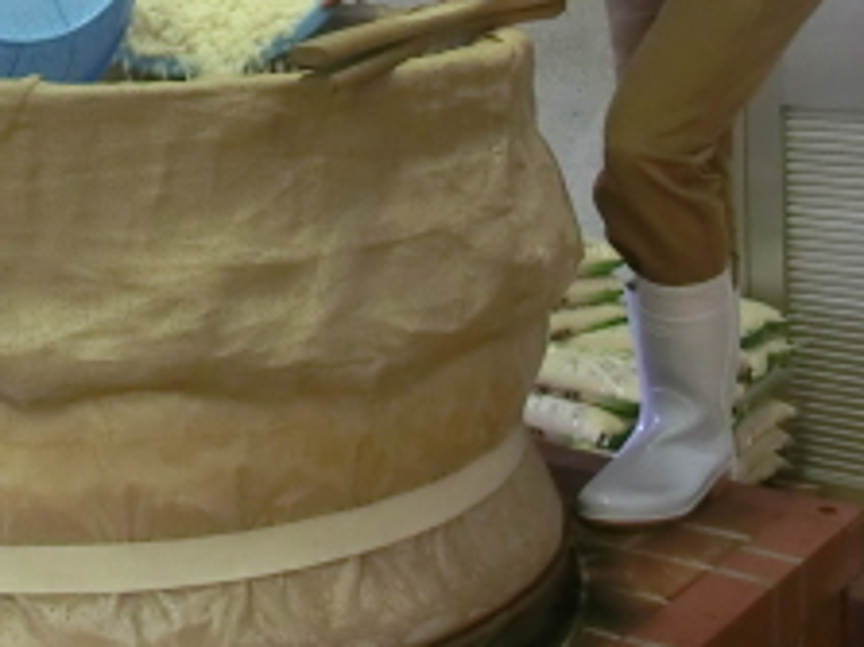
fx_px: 1721
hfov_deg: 27.1
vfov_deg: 19.9
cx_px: 66
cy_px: -147
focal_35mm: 69
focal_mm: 4.24
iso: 200
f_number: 3
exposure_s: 1/60
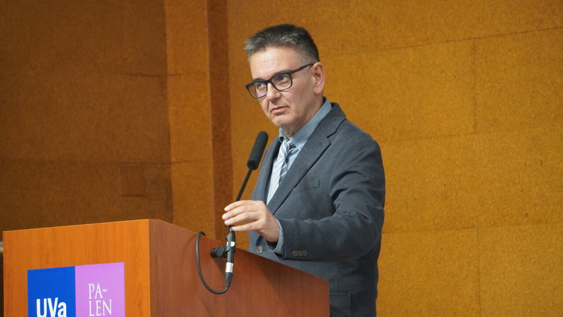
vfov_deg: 4.8
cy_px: 168
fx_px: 3740
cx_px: 282
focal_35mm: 251
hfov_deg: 8.6
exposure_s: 1/125
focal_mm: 159
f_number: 6.3
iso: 6400
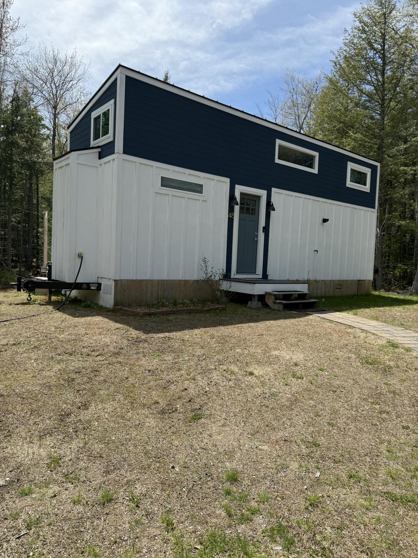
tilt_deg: -2.2
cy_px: 279
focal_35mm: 24
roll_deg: -2.4
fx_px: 386
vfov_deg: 71.6
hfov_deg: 56.8
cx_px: 209
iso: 80
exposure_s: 1/4405
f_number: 1.78
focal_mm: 6.76
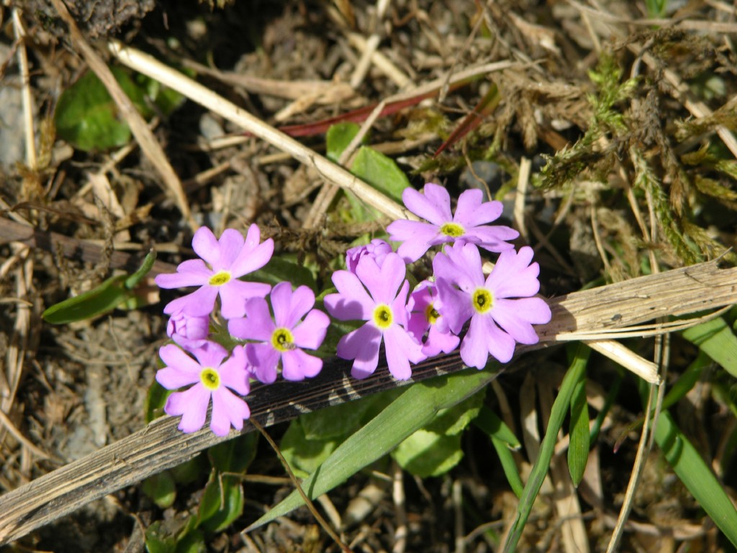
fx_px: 5961
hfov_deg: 7.1
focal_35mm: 280
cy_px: 276
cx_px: 368
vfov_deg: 5.3
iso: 50
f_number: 5.3
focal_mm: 71.2
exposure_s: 1/337
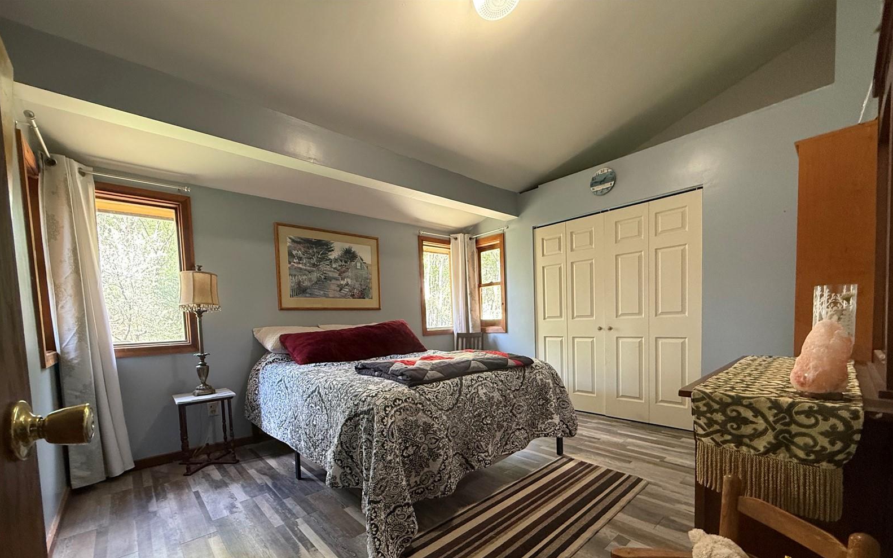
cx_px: 448
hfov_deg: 101.5
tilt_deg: -3.4
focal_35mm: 15
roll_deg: +2.5
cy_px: 337
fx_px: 365
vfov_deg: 73.9
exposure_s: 1/60
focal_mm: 2.22
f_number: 2.2
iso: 400
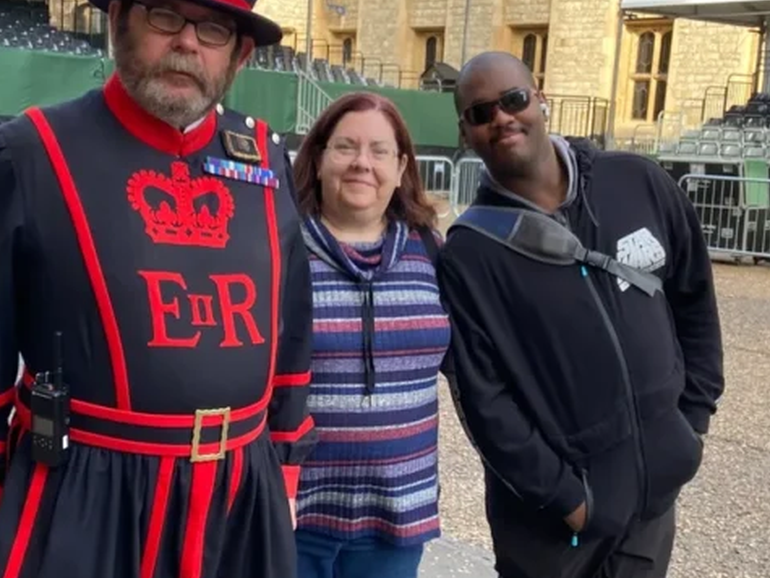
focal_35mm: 56
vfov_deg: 26.1
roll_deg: -5.5
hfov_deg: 34.3
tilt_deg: -7.8
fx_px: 1247
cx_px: 381
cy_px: 356
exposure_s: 1/161
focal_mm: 4.25
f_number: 1.8
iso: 32
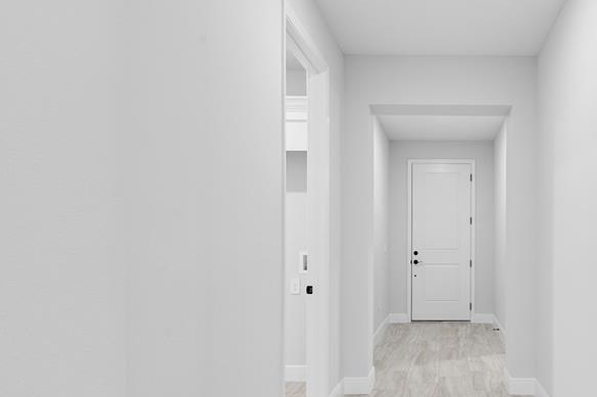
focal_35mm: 28
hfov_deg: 62.1
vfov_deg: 46.1
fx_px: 464
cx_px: 442
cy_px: 234
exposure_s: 1/1.25
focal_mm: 16
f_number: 9
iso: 100
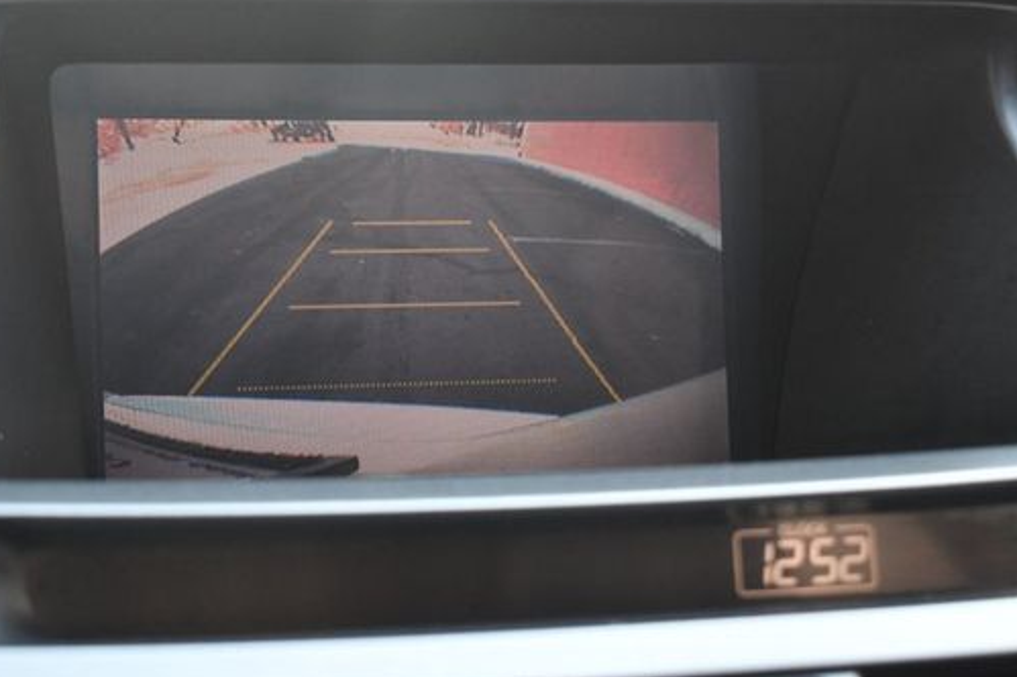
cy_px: 306
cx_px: 399
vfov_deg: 17.7
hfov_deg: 26.3
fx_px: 2174
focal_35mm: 77
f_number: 5
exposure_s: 1/125
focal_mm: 40
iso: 2000
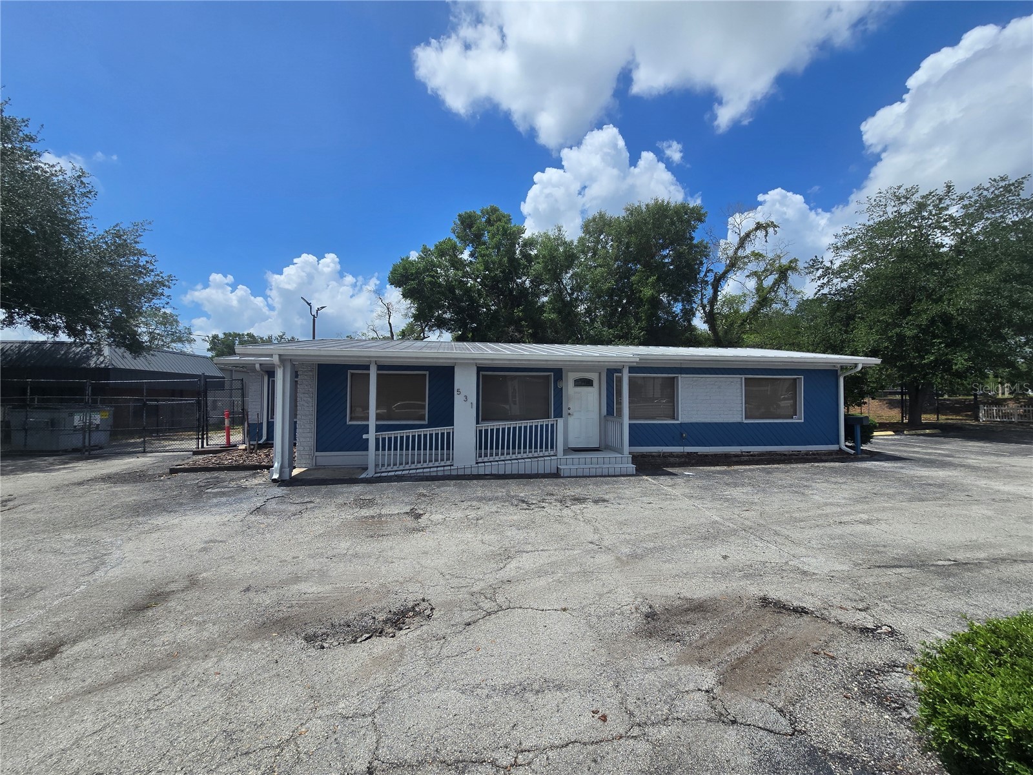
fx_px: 388
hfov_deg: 106.2
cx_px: 516
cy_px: 388
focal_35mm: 13
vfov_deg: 89.9
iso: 50
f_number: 2.2
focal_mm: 2.2
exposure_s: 1/3778
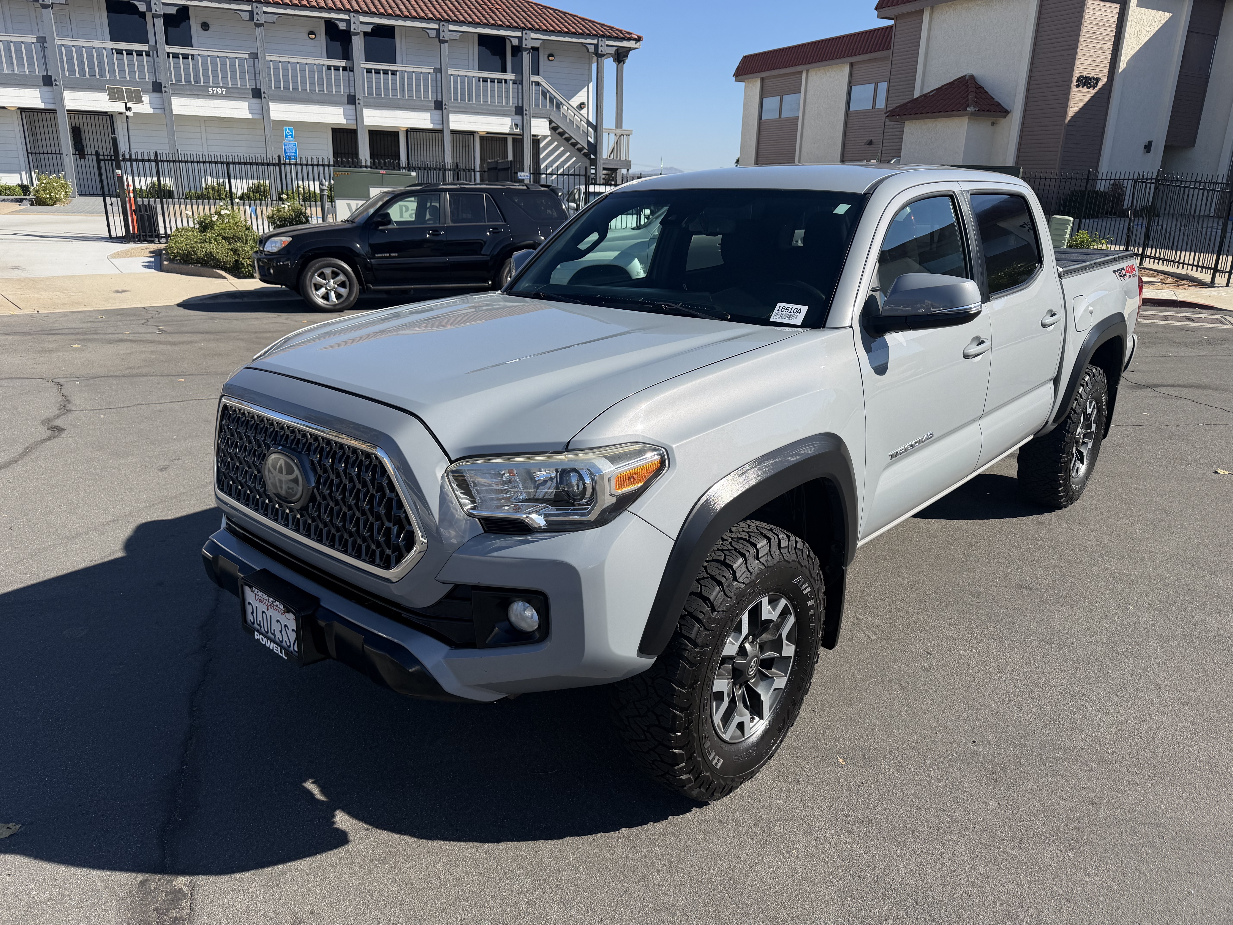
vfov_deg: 56.8
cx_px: 616
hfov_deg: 71.6
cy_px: 462
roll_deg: -1.8
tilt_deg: -16.5
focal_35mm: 24
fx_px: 855
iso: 80
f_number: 1.78
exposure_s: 1/5319
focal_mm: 6.76
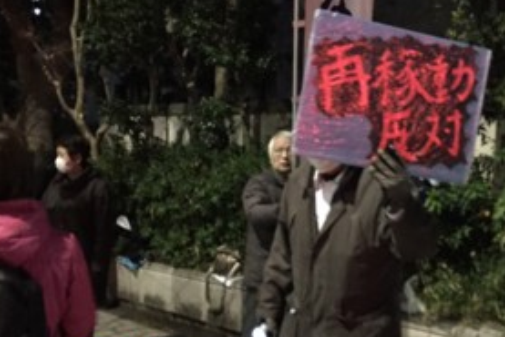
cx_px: 335
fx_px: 688
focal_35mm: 49
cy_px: 140
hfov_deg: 39.9
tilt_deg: +0.7
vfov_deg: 27.5
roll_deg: -1.0
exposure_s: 1/15
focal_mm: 4.15
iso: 1000
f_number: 2.2
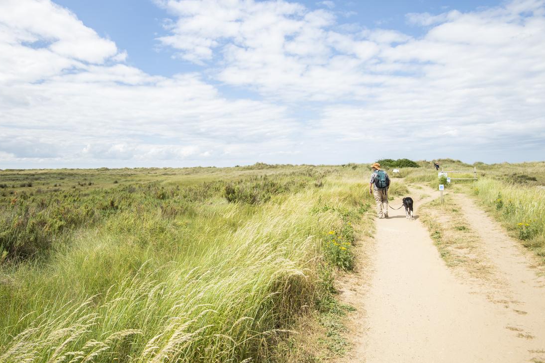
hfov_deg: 83.1
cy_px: 147
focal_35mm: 20
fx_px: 303
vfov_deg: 61.4
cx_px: 222
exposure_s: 1/200
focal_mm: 16
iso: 250
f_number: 11
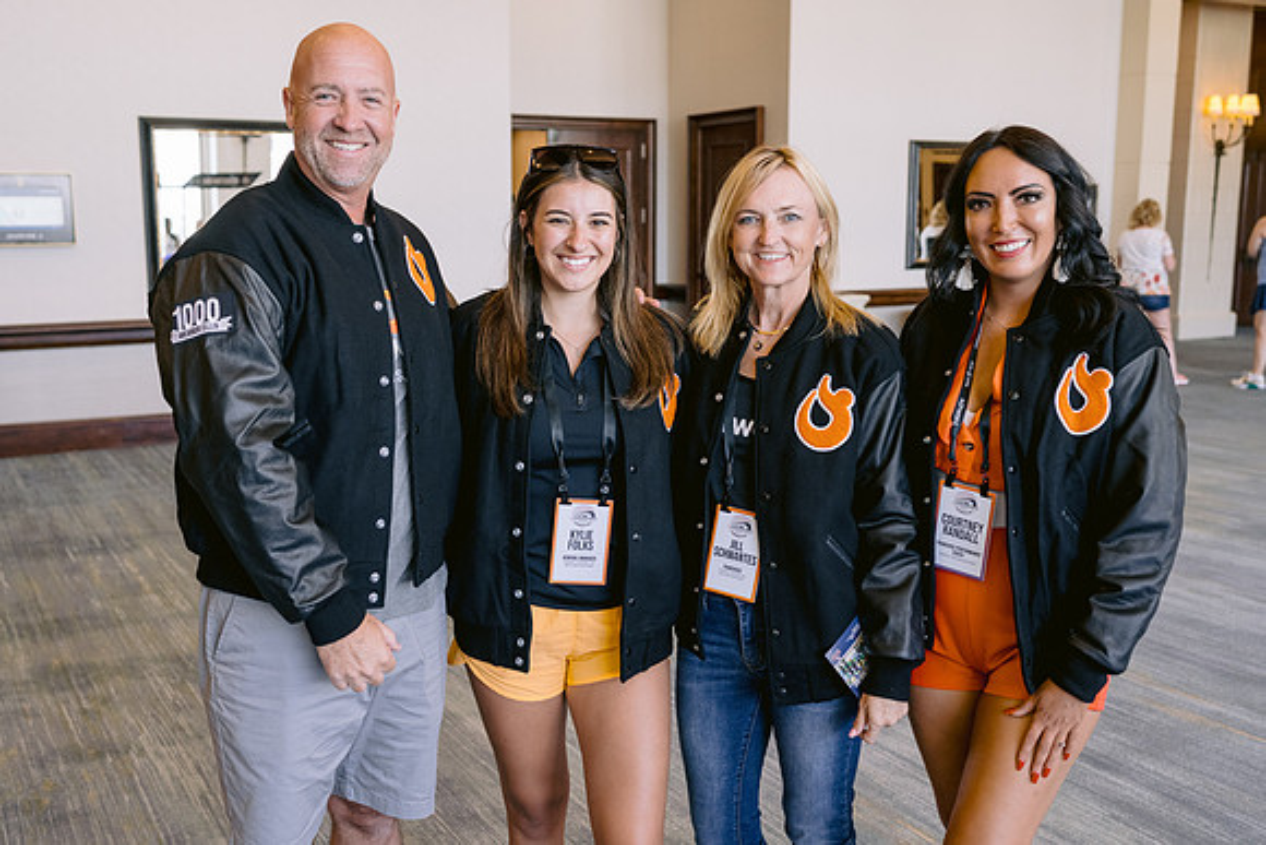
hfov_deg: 51.4
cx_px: 590
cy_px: 422
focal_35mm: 37
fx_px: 1314
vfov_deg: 35.6
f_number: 3.5
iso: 800
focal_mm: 35
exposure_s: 1/125
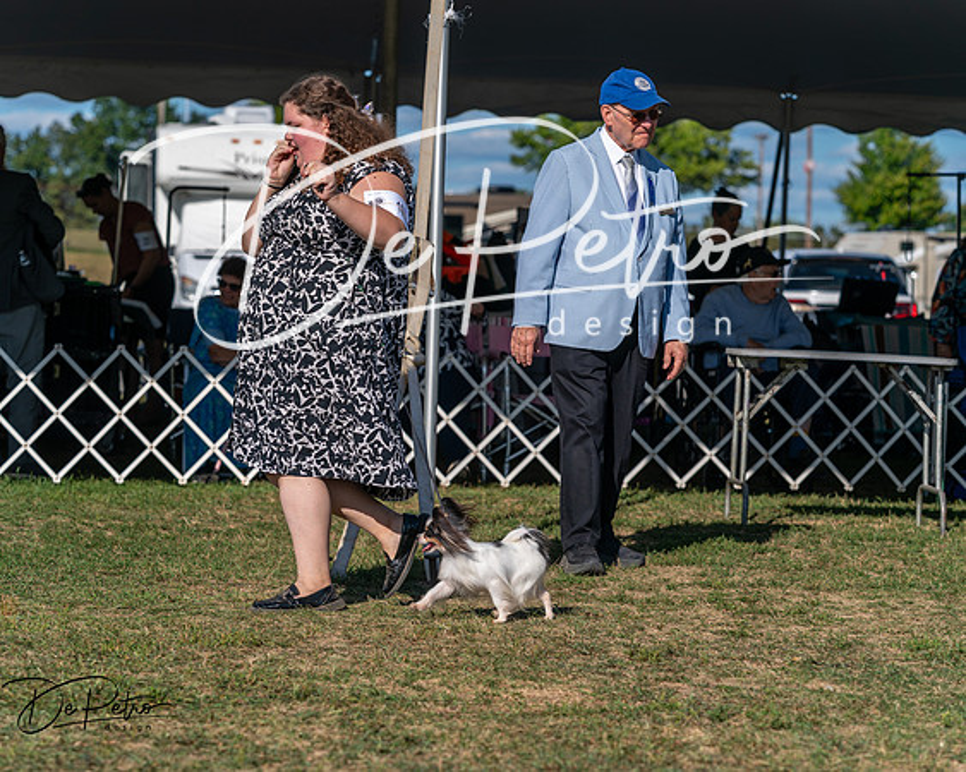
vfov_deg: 13.0
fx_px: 3380
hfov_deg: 16.3
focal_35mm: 118
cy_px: 386
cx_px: 483
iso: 100
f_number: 4.5
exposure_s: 1/1250
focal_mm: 105
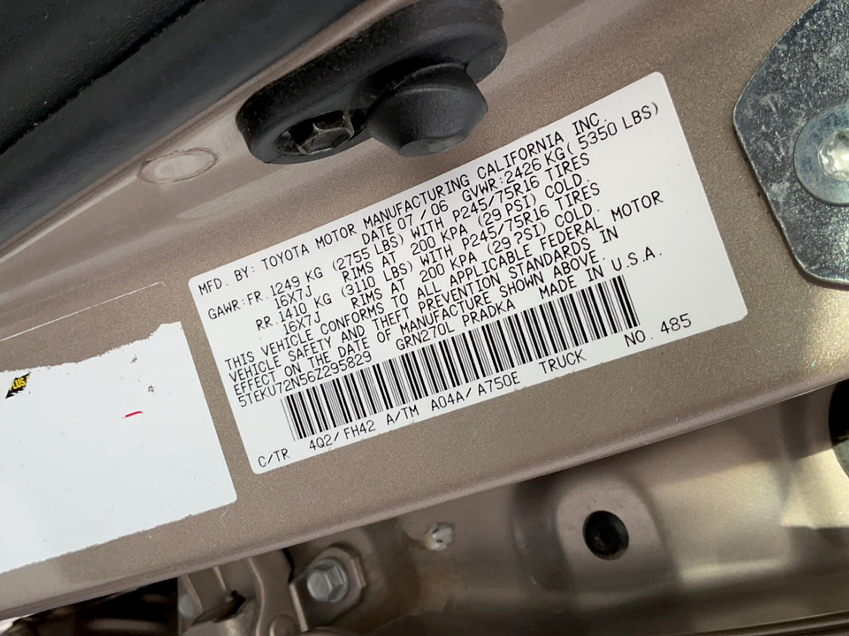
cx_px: 424
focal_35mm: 30
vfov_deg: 46.8
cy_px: 318
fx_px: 736
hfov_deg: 60.0
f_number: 1.8
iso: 20
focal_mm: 3
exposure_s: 1/236
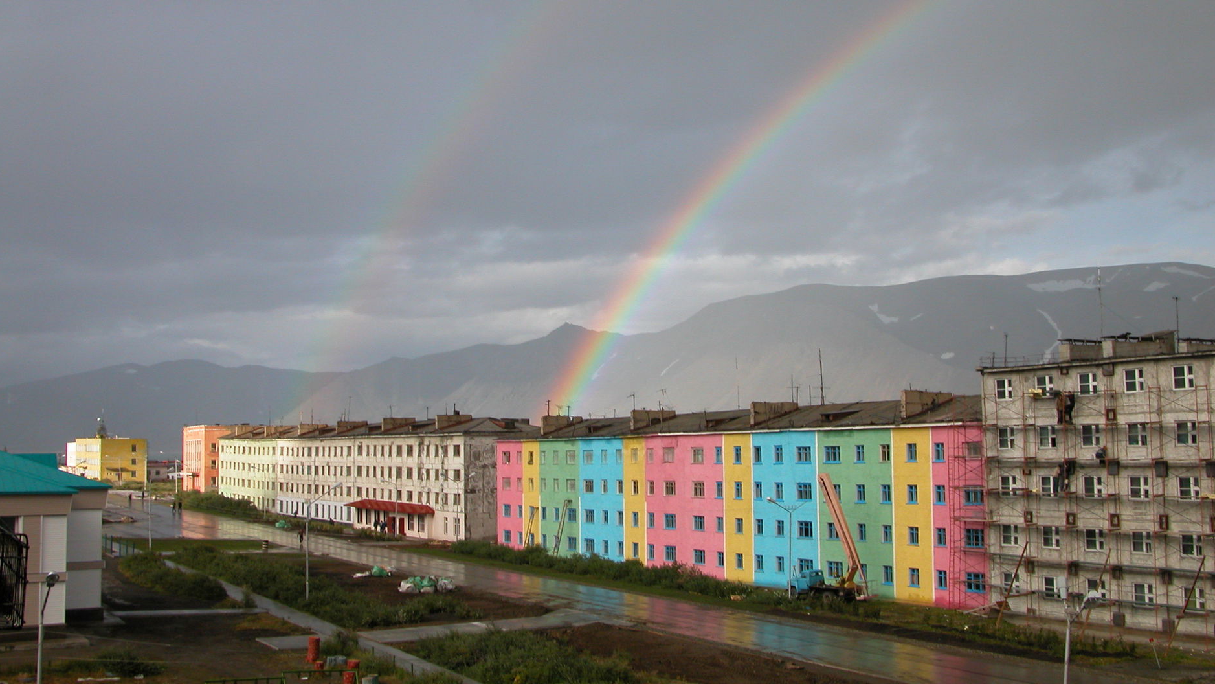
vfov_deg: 30.4
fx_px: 1257
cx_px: 609
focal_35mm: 39
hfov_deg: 51.6
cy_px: 280
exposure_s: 1/252
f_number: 5.6
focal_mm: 8.9
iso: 100
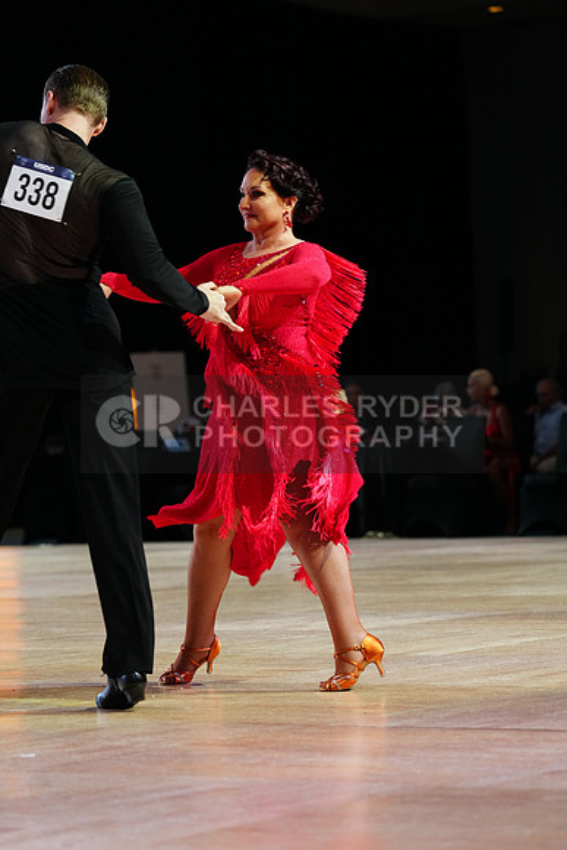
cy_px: 425
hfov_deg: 10.2
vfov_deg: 15.2
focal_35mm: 135
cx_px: 284
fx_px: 3187
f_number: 4
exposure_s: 1/320
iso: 2500
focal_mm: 135
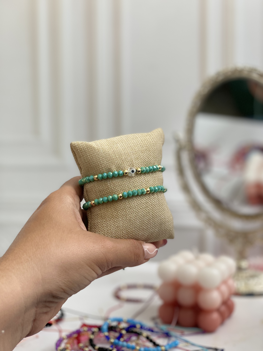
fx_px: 527
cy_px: 176
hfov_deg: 28.0
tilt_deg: -6.0
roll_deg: +0.0
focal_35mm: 52
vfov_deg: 36.8
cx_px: 132
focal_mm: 6
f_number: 2
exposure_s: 1/122
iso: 64
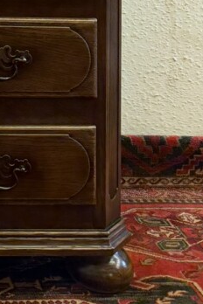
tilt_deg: -0.3
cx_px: -154
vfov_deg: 19.8
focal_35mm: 86
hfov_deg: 14.2
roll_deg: +0.4
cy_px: -177
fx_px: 727
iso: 160
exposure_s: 1/100
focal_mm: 6.76
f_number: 1.78
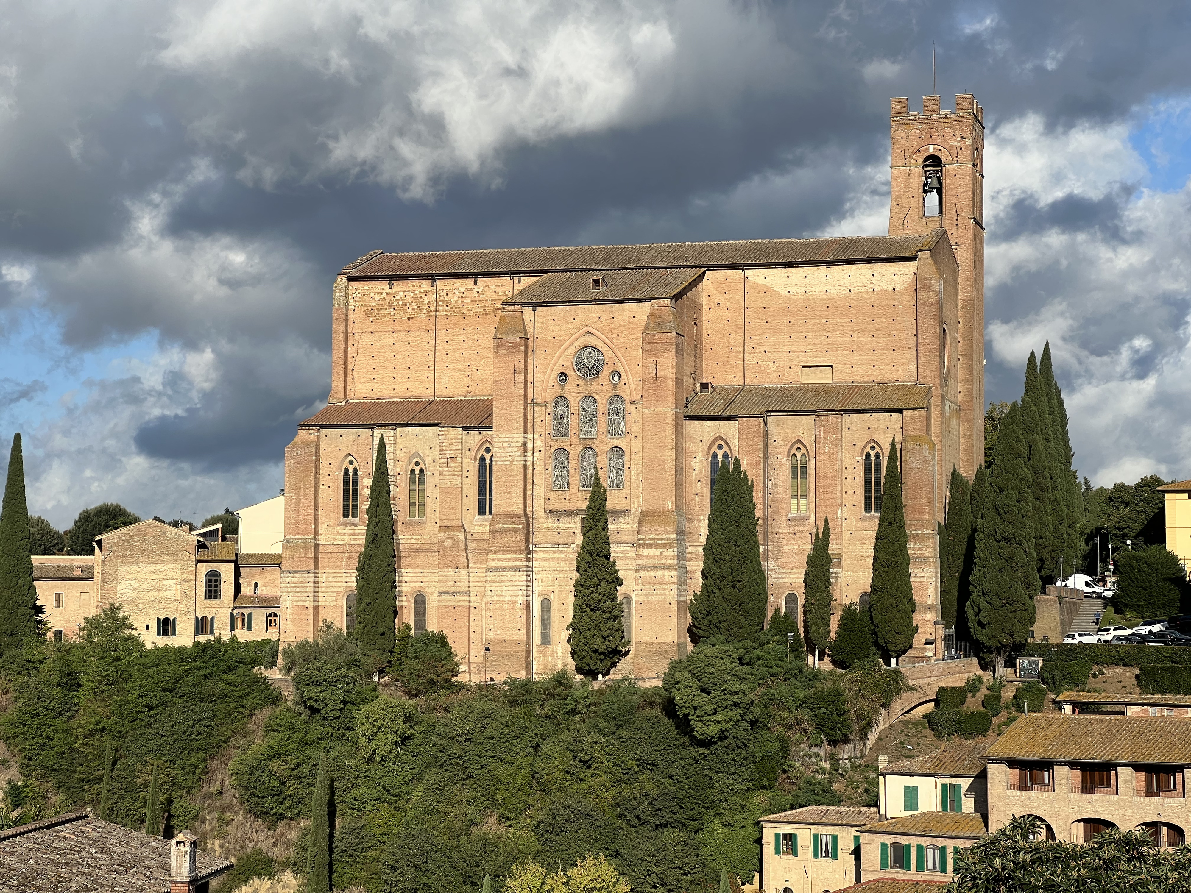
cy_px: 446
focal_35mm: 77
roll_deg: +0.0
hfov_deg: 25.3
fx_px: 2649
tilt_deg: +4.7
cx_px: 596
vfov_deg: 19.1
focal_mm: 9
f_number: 2.8
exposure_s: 1/1054
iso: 32
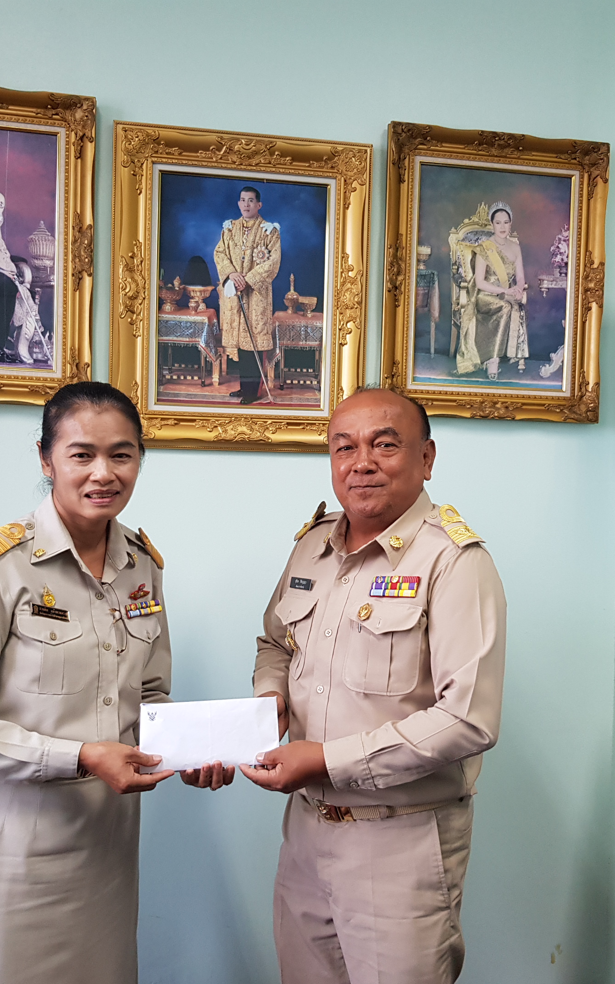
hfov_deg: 34.4
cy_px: 495
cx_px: 345
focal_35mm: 37
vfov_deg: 52.7
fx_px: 992
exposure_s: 1/50
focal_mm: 4.3
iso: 125
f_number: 1.7
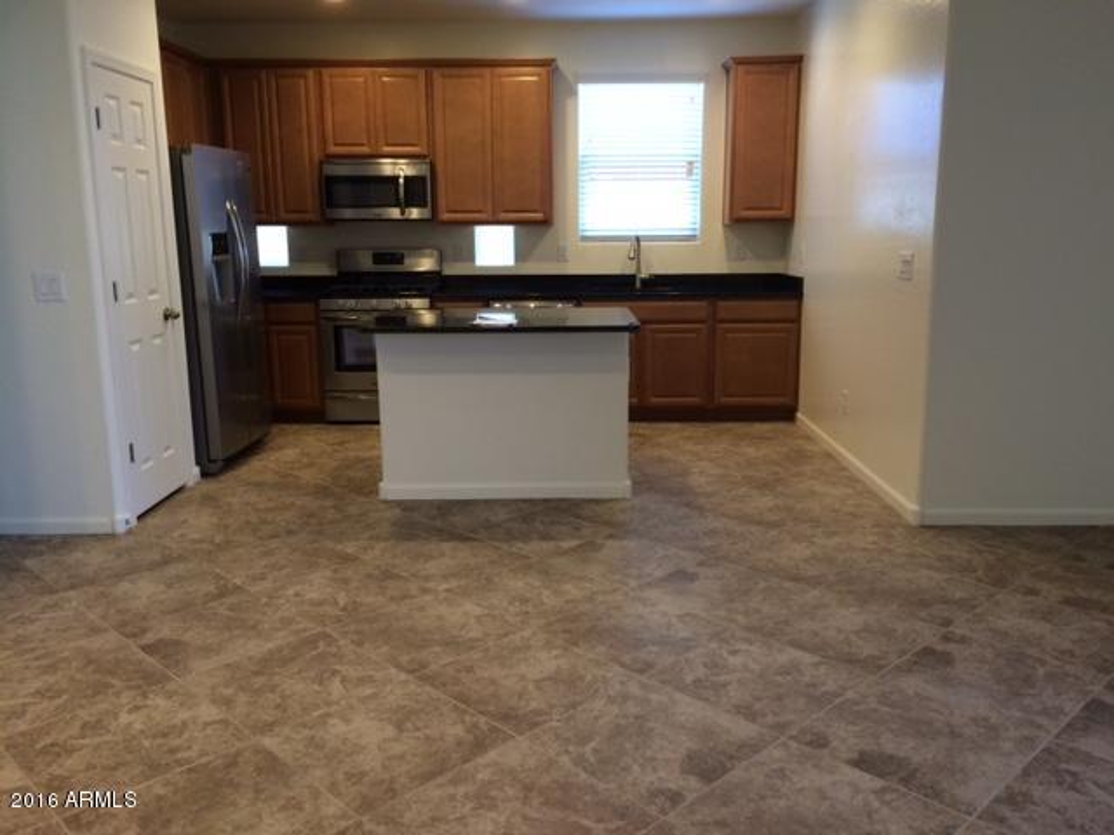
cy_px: 418
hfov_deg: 61.7
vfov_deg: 48.2
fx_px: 933
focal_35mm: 29
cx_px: 557
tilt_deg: -13.3
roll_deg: +0.0
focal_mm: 4.15
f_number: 2.2
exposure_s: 1/33
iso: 100
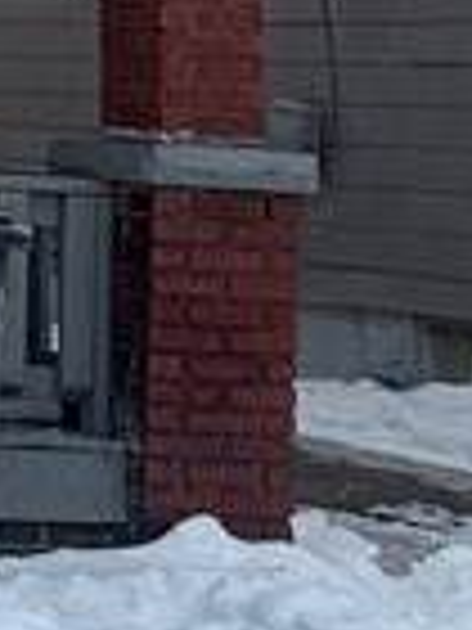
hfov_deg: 7.3
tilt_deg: +5.4
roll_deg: -1.7
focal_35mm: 175
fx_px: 3182
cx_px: -1056
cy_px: -324
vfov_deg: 10.9
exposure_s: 1/2833
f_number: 1.78
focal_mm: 6.76
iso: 80
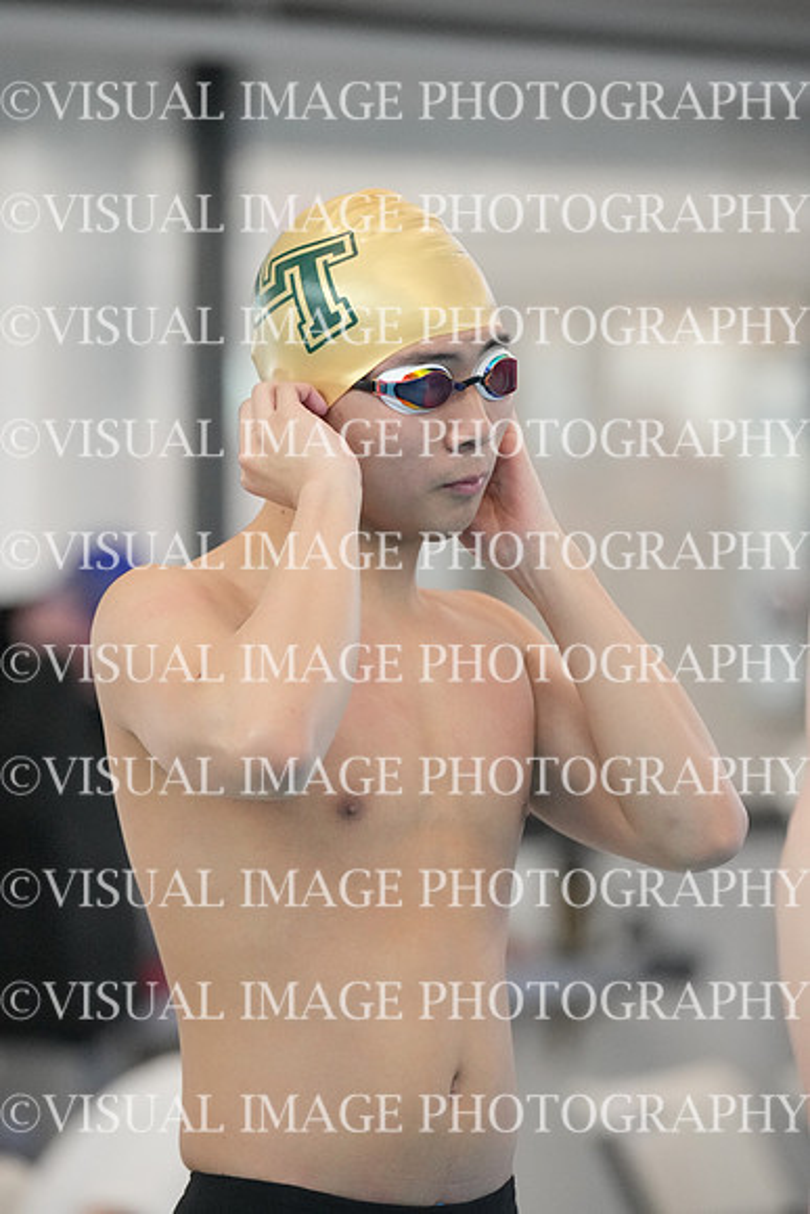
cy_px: 607
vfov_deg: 8.2
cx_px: 405
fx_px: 8432
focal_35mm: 250
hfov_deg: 5.5
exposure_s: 1/2000
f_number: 2.8
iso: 5000
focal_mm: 167
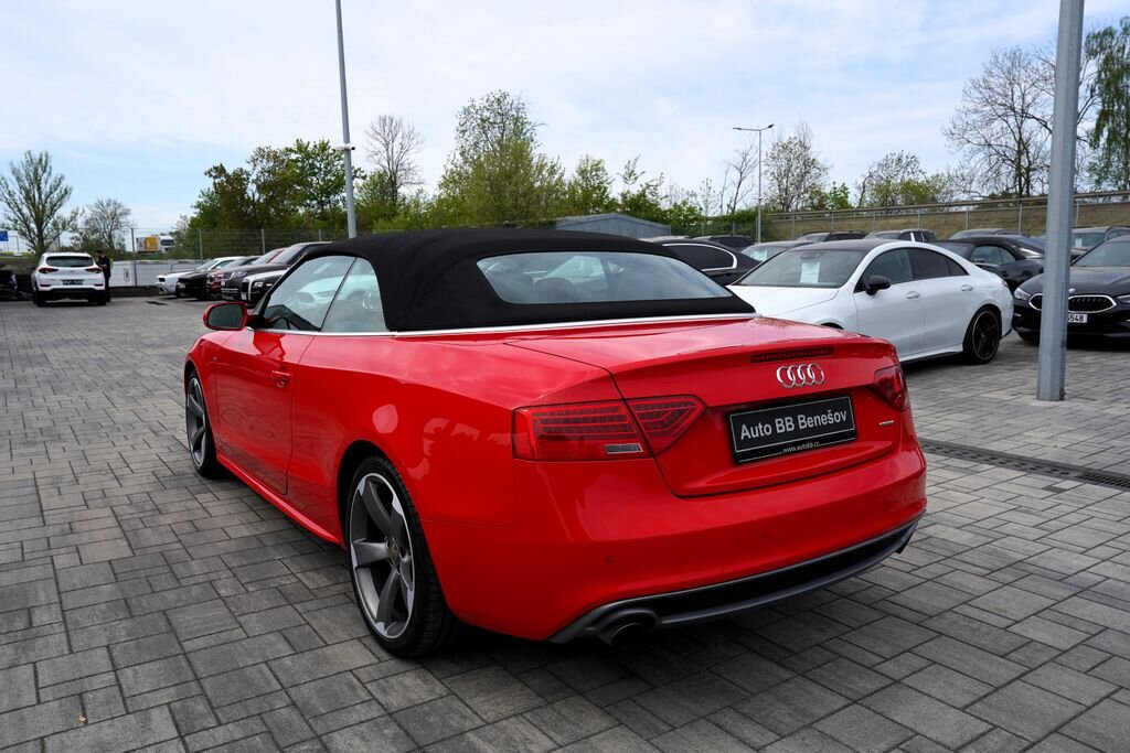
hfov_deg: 69.4
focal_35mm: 26
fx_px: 816
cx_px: 565
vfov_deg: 49.6
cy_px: 376
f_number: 8
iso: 100
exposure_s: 1/320
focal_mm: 26
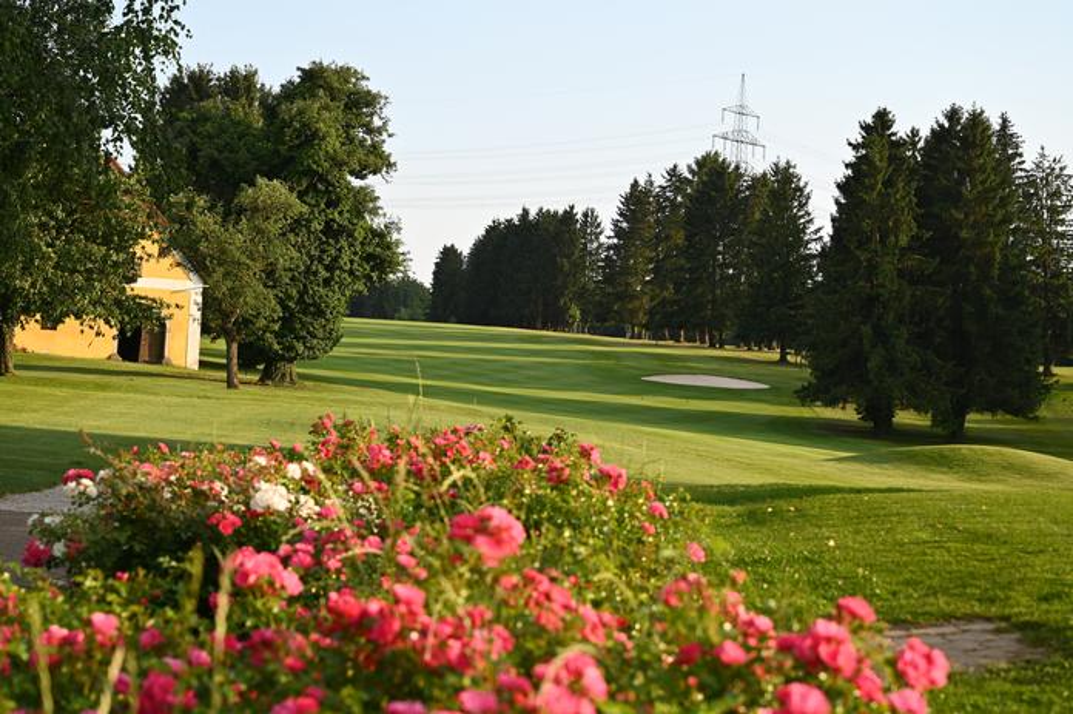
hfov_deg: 28.9
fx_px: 2085
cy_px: 357
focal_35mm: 70
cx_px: 536
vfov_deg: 19.4
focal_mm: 70
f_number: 5.6
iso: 160
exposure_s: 1/250
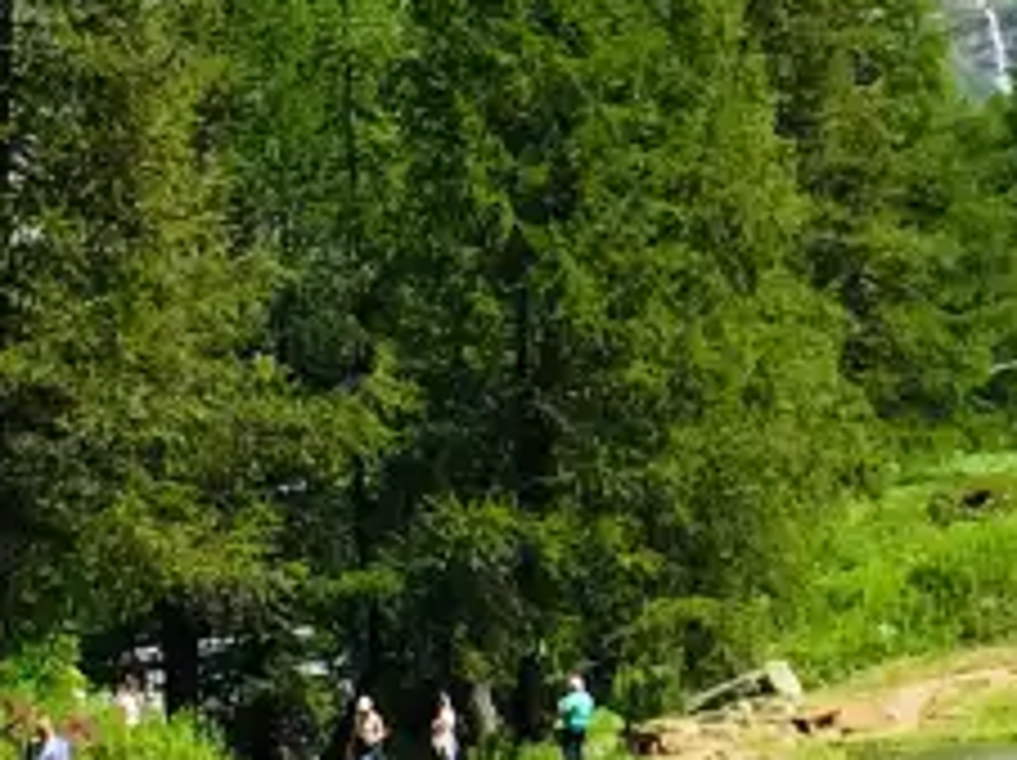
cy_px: 436
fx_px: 5429
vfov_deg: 8.0
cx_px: 1062
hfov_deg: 10.6
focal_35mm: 185
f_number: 2.2
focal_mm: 4.15
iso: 32
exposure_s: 1/1319
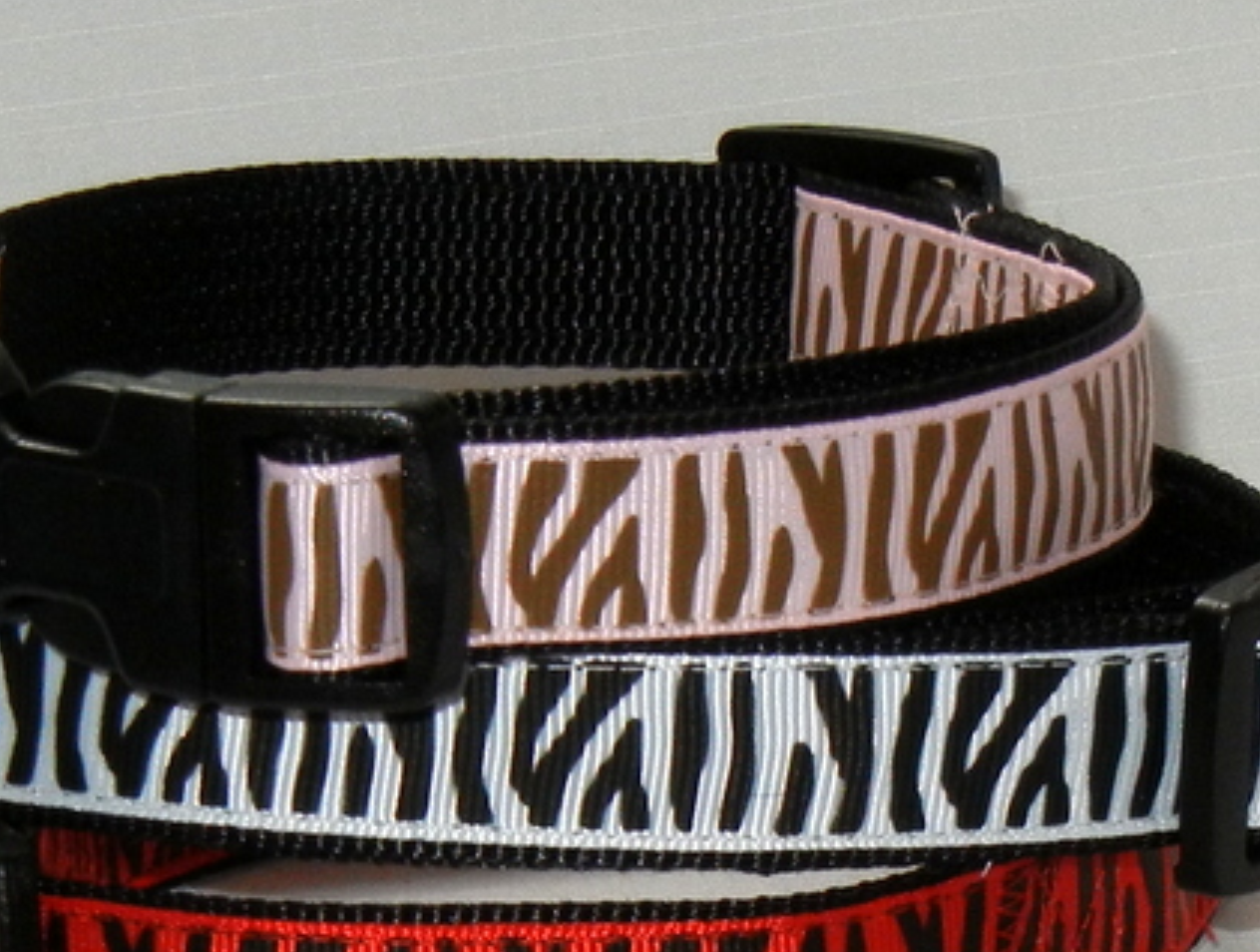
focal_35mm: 112
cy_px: 674
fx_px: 4087
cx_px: 476
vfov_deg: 13.3
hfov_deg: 17.5
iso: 200
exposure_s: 1/30
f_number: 4
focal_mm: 10.6
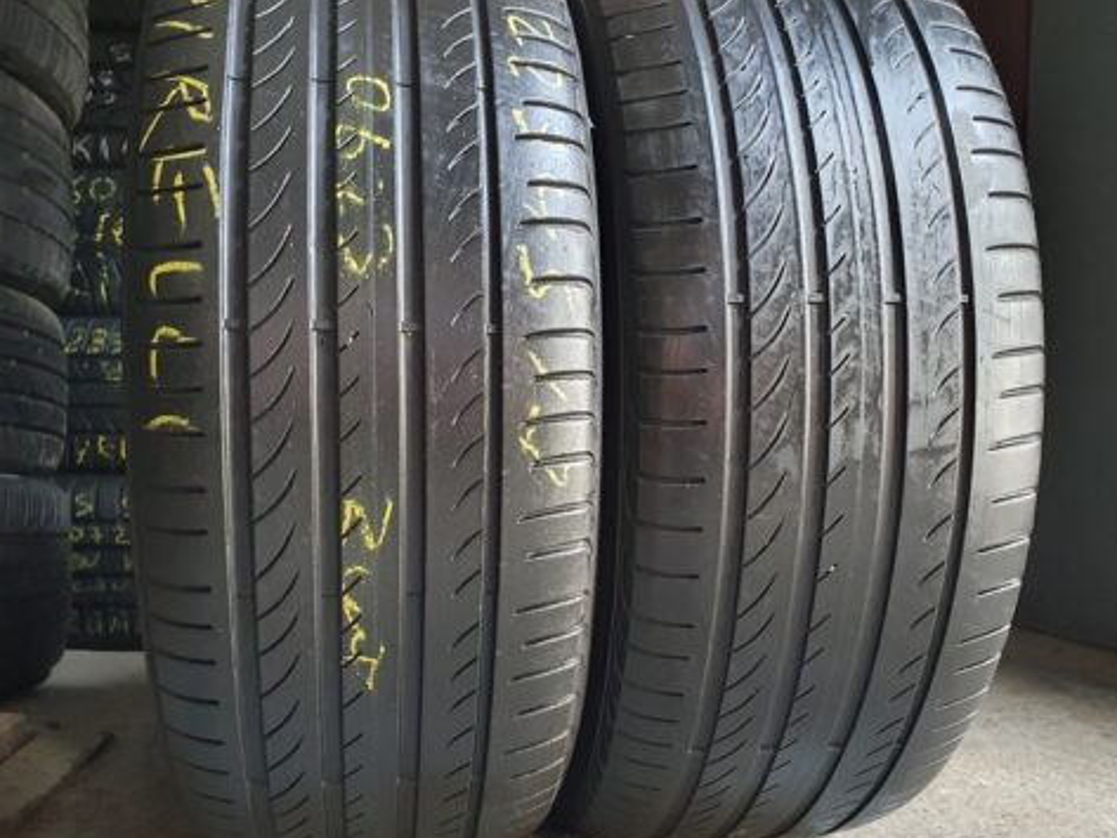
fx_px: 1065
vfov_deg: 42.7
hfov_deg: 55.3
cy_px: 510
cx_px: 538
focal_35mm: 33
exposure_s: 1/40
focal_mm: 4.32
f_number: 2.4
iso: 500
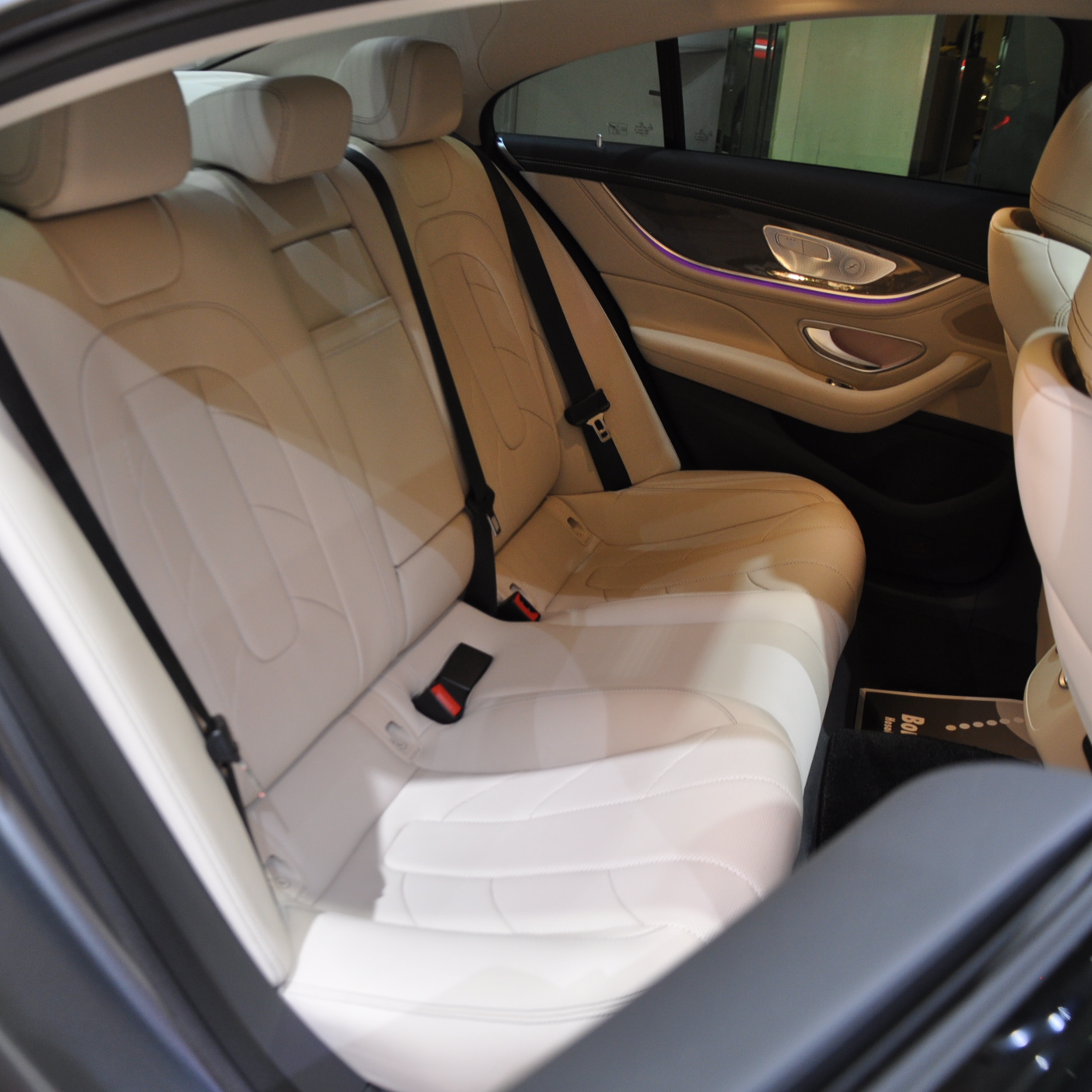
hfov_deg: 46.6
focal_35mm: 35
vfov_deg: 47.2
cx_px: 380
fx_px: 1249
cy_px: 548
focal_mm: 18
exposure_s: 1/20
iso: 400
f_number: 4.5
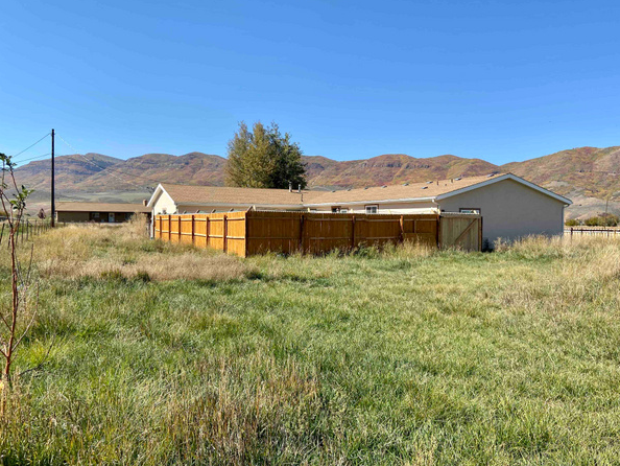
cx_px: 332
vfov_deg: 49.8
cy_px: 228
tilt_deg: -1.1
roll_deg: -0.1
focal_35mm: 28
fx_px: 502
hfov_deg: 63.4
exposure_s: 1/2358
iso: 32
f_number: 1.8
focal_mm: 4.25
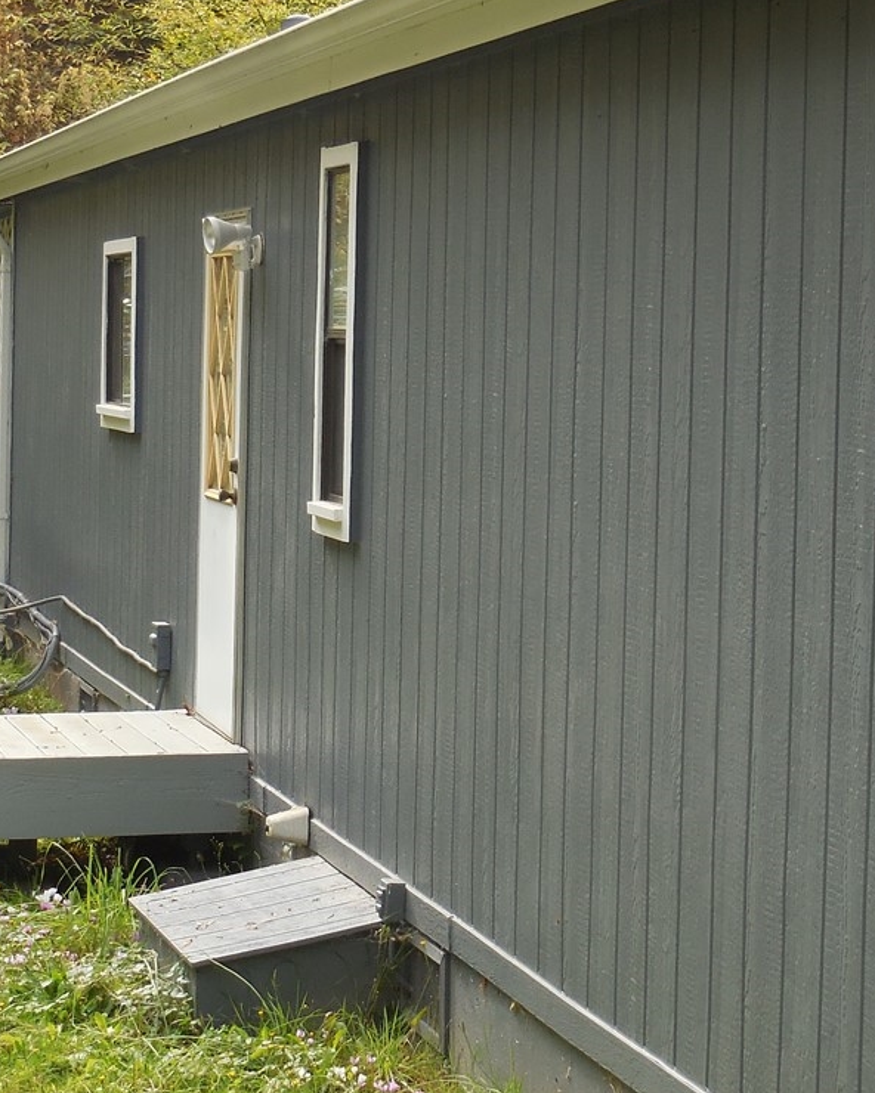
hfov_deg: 16.1
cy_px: 470
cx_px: 625
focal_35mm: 95
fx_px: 3075
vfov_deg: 20.2
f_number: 4.2
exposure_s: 1/200
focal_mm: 8.1
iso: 125
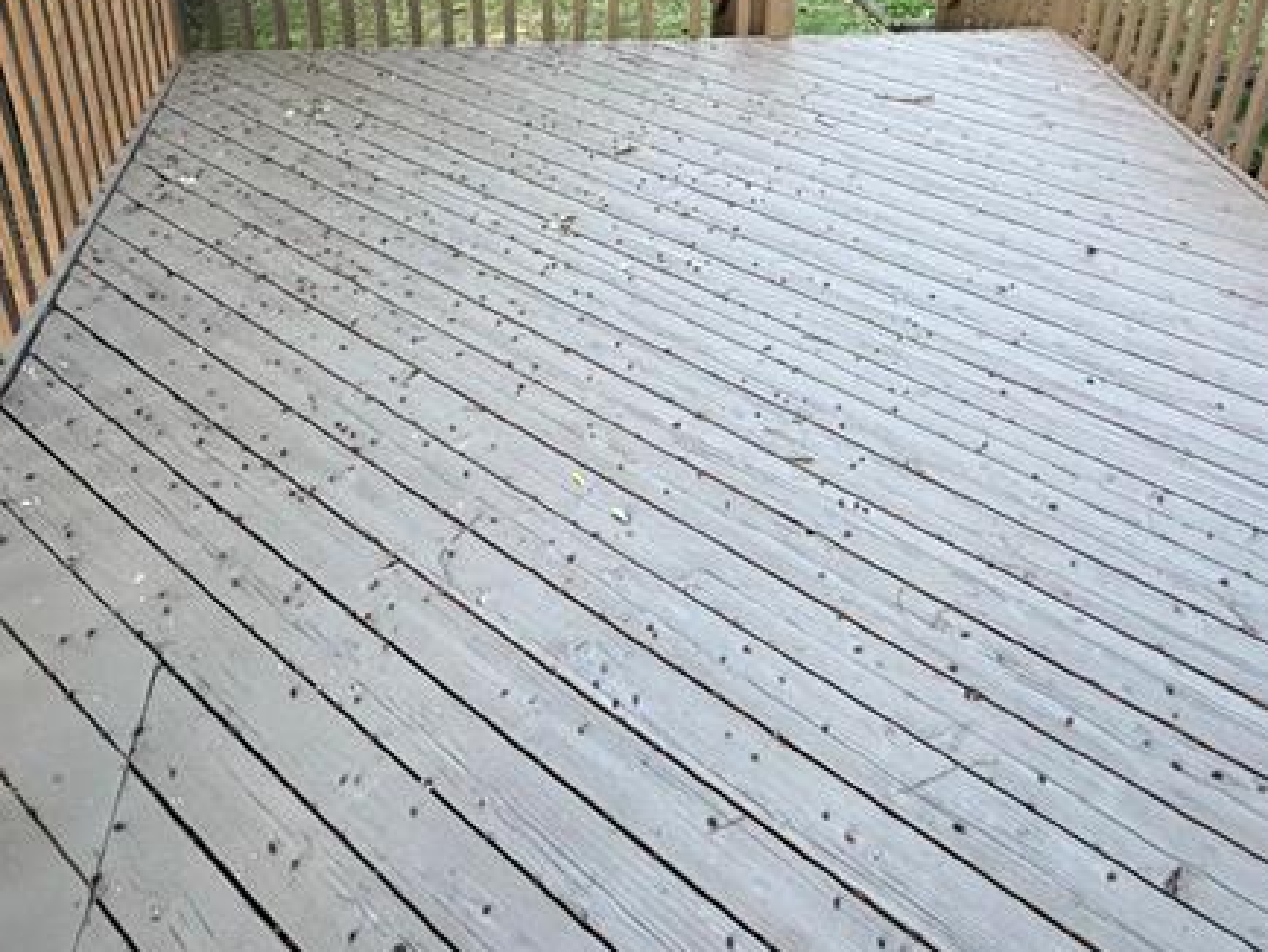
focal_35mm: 33
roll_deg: +0.3
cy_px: 143
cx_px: 561
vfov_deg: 40.5
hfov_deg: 55.2
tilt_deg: -25.2
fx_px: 1209
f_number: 2.2
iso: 500
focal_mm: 2.22
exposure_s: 1/60
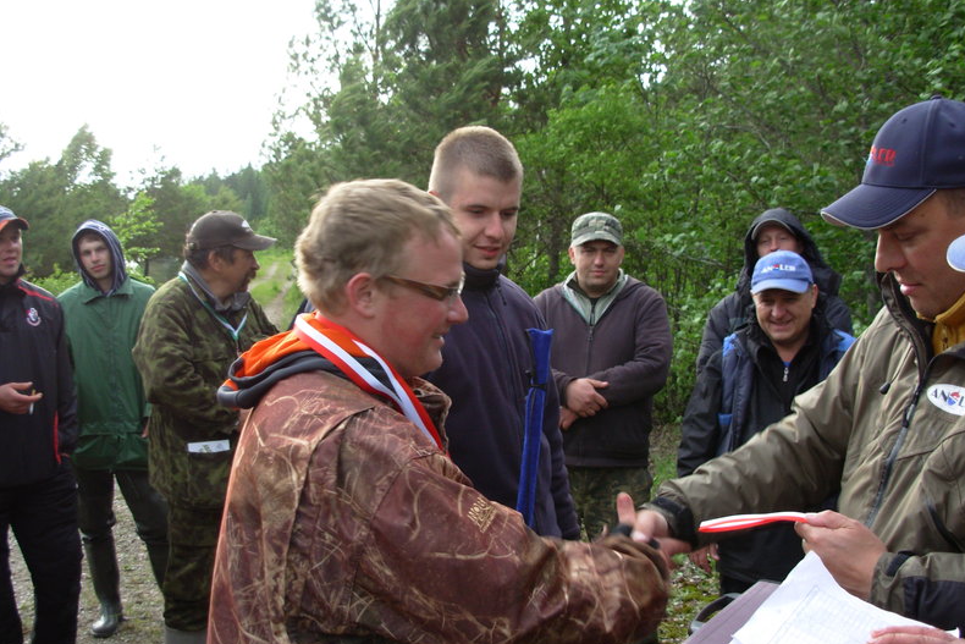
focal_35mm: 40
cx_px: 487
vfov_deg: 33.4
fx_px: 1072
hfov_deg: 48.4
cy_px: 323
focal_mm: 6.3
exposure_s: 1/76.1
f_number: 2.9
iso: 50
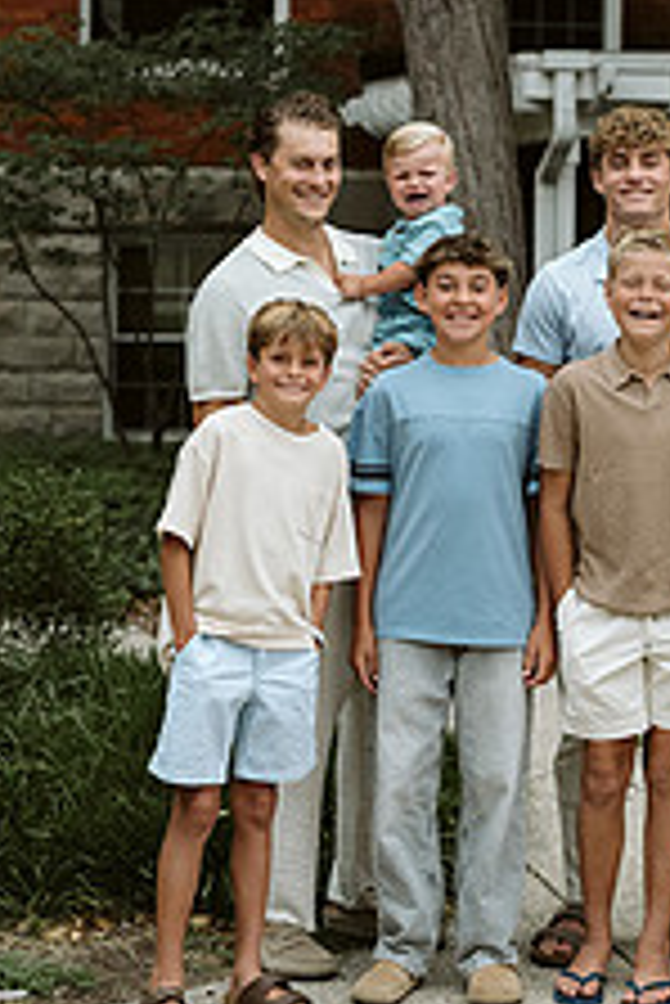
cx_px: 652
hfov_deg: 13.4
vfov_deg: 20.0
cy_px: 198
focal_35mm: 101
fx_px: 2815
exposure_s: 1/640
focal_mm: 50
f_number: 2.8
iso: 1000
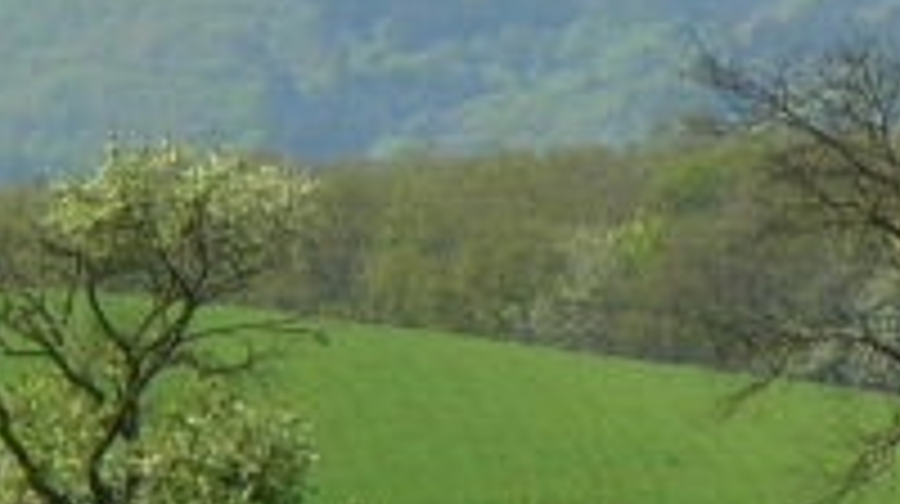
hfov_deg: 2.3
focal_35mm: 922
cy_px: 310
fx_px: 21980
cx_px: 1688
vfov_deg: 1.3
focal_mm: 27.3
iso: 50
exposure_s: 1/540
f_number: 3.8
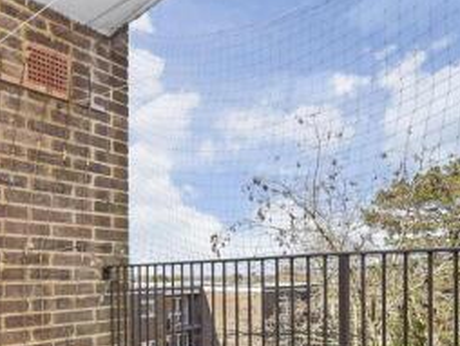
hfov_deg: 64.1
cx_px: 293
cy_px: 278
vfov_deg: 48.5
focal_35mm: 27
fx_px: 359
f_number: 8
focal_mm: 10
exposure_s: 1/250
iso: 200
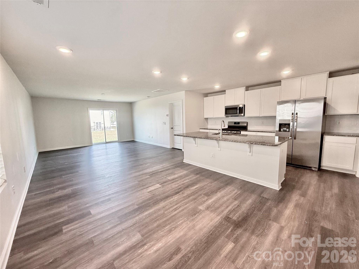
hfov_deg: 102.1
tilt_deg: -6.2
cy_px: 134
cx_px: 180
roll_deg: +1.1
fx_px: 145
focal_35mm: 14
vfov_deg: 85.7
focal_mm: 2.22
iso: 160
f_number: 2.2
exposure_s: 1/120
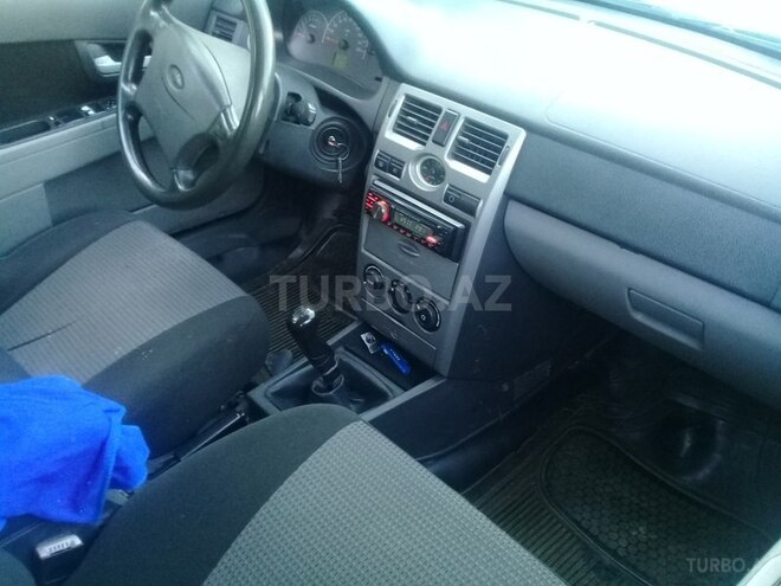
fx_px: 699
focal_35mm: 31
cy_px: 293
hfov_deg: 58.4
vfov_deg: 45.4
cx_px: 390
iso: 200
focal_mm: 3.3
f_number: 2.2
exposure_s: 1/25
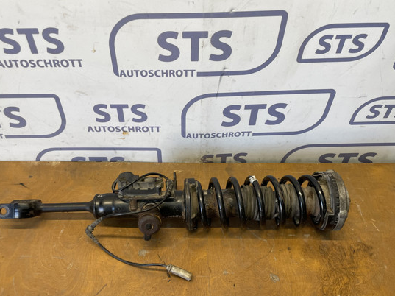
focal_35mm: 31
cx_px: 173
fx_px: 354
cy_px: 170
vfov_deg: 45.3
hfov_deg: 58.2
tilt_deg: -47.6
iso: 80
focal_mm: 4.2
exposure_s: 1/100
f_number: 1.6
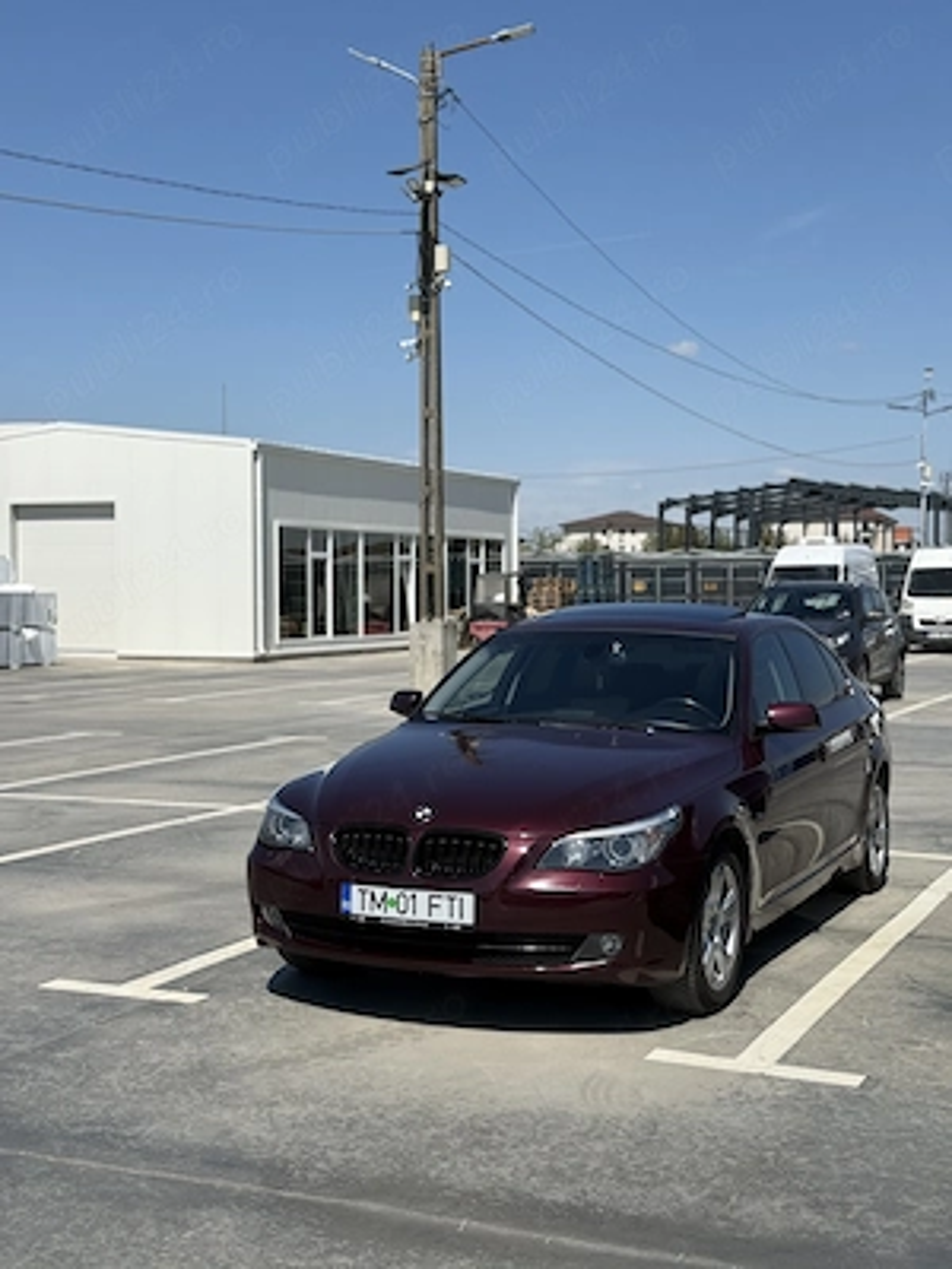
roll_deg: -0.2
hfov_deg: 30.3
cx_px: 476
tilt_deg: -1.3
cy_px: 634
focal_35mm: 48
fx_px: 1760
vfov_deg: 39.7
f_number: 1.78
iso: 64
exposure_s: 1/7874
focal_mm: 6.76
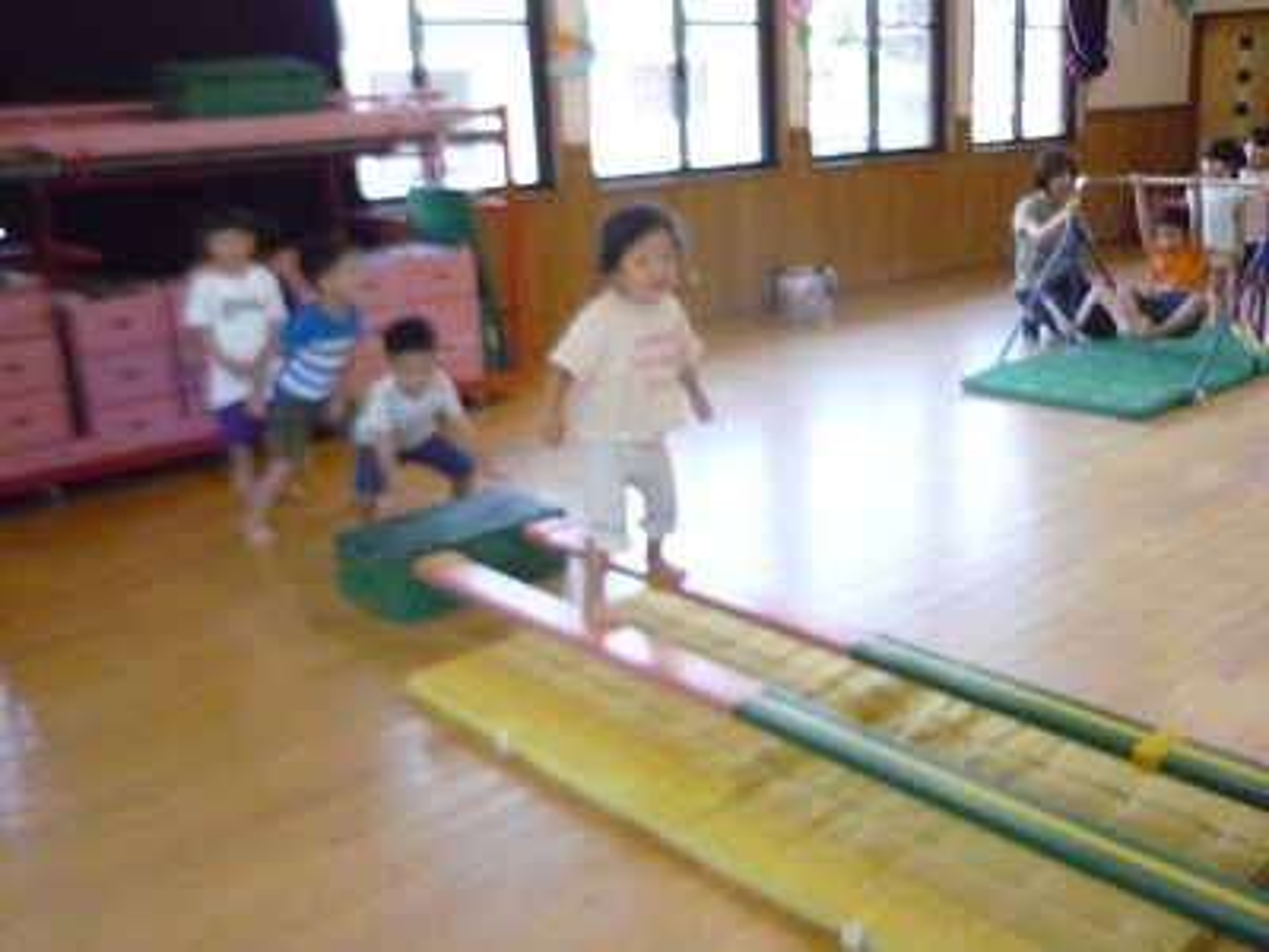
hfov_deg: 55.4
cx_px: 634
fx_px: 1210
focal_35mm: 33
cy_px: 476
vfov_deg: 42.9
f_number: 2.8
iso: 1600
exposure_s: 1/500
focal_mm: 5.5
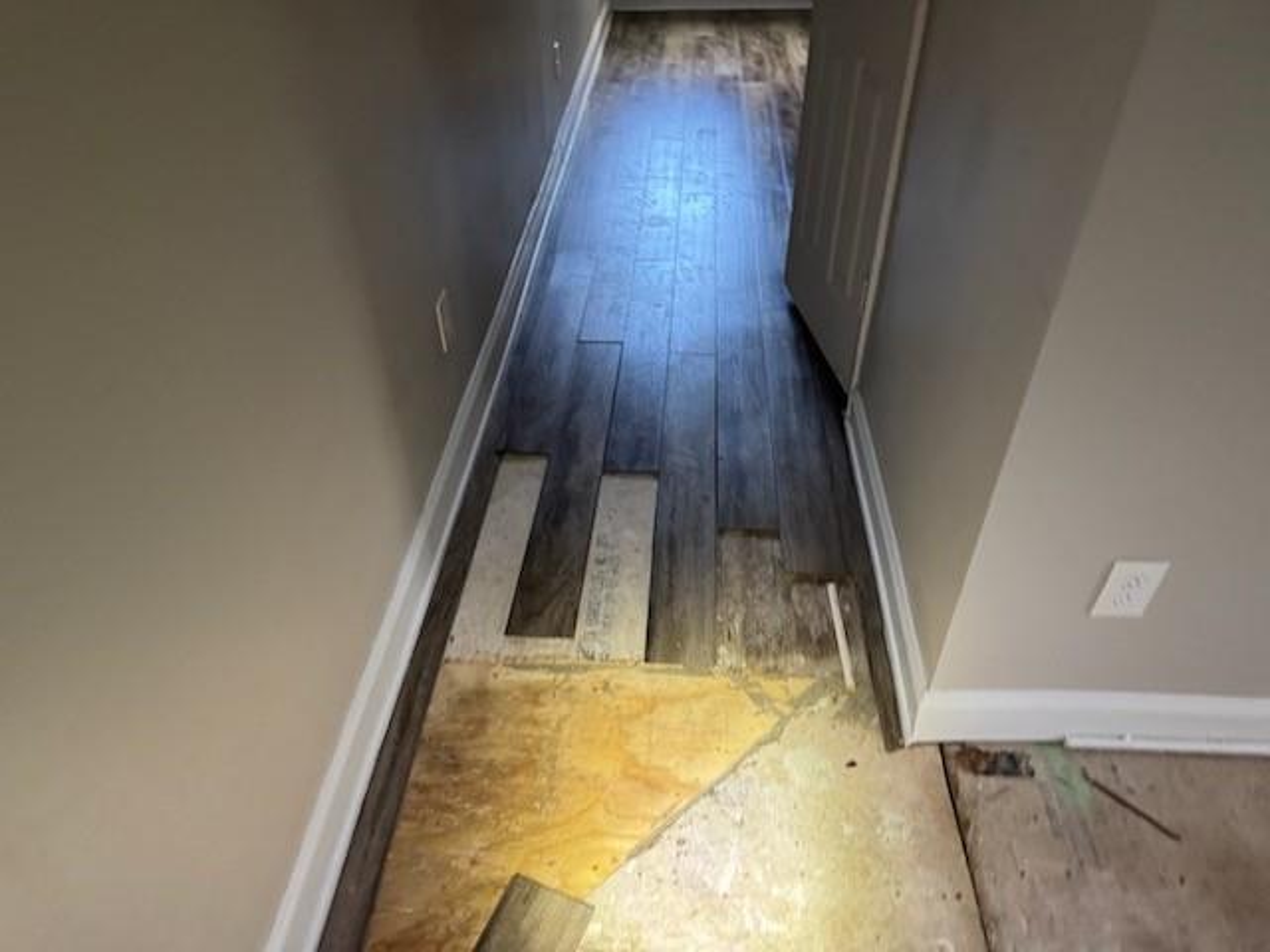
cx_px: 635
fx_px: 881
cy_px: 476
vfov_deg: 56.8
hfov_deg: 71.6
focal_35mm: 24
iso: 500
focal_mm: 6.76
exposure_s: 1/60
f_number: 1.78
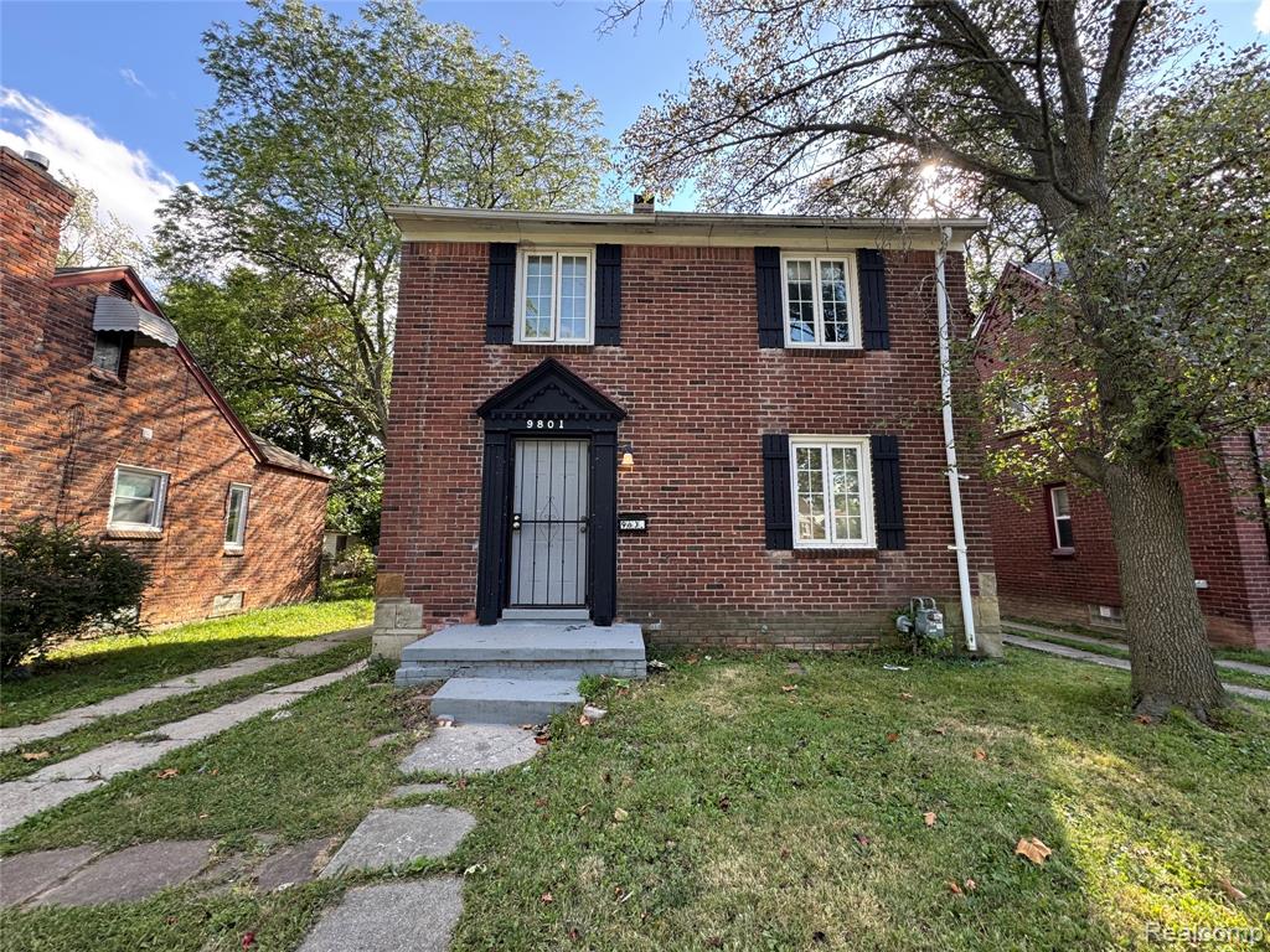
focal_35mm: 14
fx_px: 514
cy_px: 476
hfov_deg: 102.1
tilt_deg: +7.4
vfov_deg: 85.7
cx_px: 635
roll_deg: -0.1
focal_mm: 2.22
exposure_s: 1/106
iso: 40
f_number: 2.2
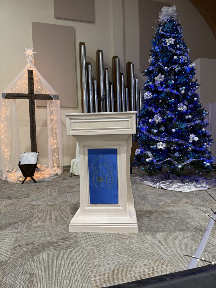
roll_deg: +1.7
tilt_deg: -2.6
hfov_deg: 56.8
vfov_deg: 71.6
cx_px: 108
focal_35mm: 24
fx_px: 200
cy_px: 144
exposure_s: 1/60
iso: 125
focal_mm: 6.76
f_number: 1.78
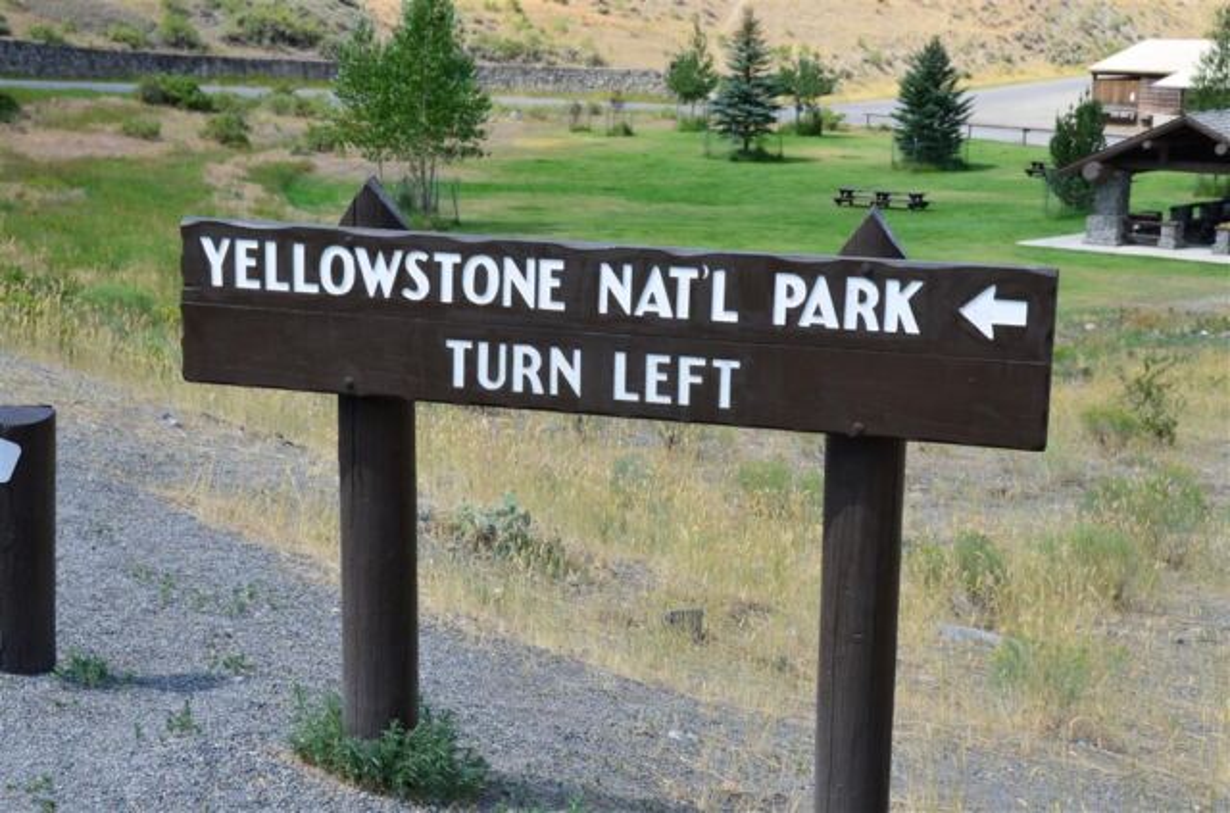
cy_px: 406
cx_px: 615
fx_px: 2147
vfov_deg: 21.4
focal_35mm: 63
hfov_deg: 32.0
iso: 160
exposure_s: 1/125
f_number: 11
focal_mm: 42
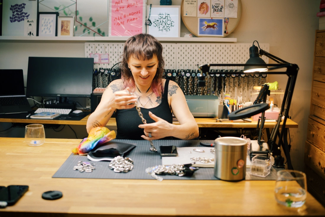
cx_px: 162
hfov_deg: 47.4
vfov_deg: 32.6
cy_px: 108
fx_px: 370
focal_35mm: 41
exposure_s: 1/70
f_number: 1.6
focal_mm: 27
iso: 160
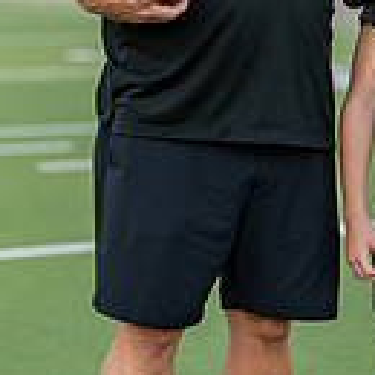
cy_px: 89
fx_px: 2488
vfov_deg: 8.6
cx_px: 329
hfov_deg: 8.6
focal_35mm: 203
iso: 100
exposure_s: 1/1250
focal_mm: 50
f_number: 1.2
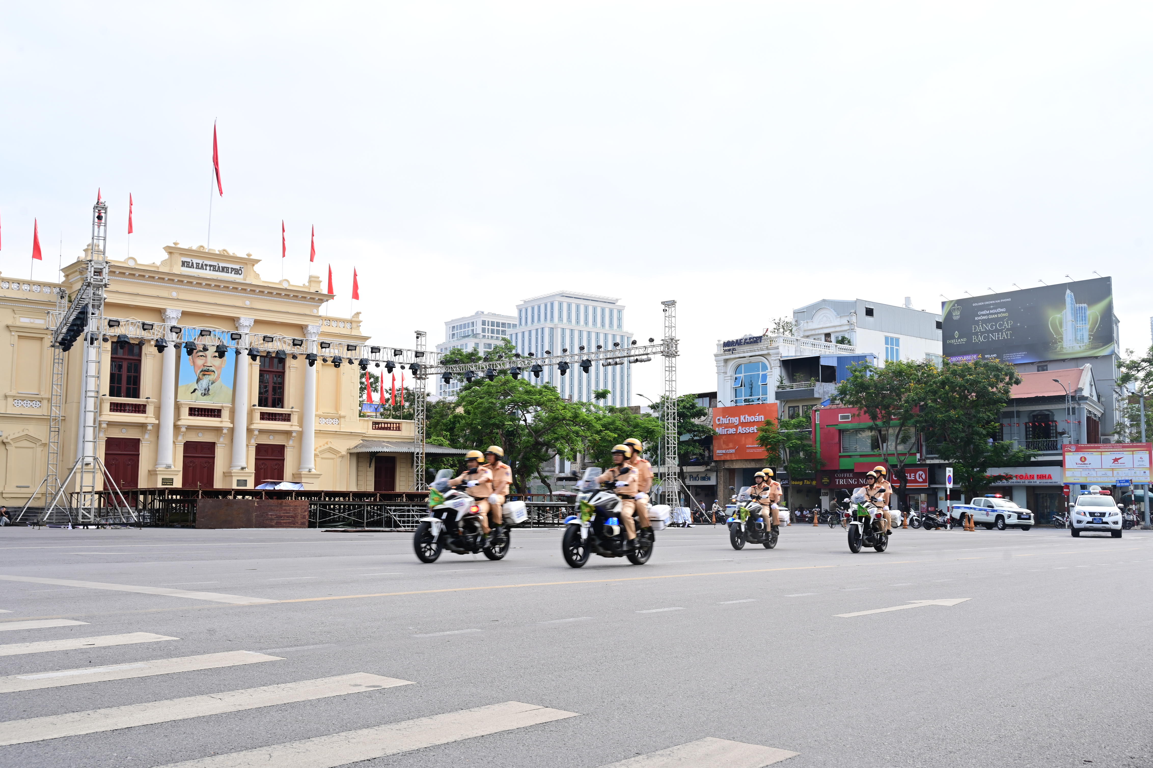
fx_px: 1105
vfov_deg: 38.3
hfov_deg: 55.1
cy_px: 384
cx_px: 576
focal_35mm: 34
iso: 160
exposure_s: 1/100
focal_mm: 34.5
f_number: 9
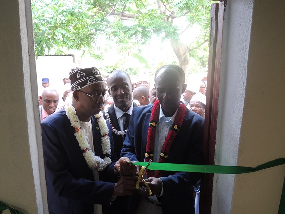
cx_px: 131
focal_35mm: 30
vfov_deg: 46.6
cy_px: 124
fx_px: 247
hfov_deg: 59.9
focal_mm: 4.3
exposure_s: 1/30
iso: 280
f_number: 2.8
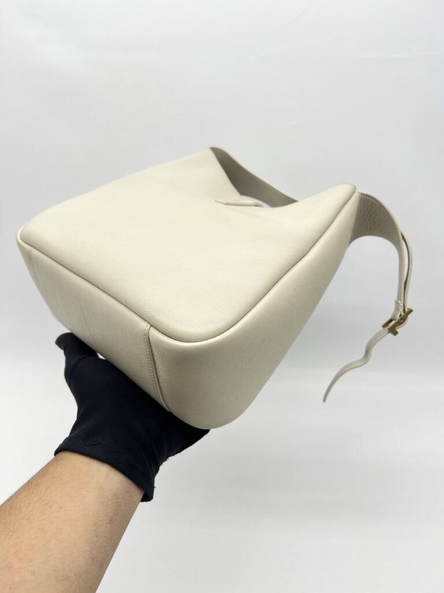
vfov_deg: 67.3
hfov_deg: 53.1
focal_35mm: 26
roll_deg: +0.1
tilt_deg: -23.1
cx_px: 222
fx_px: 445
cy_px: 296
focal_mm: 5.7
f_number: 1.5
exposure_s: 1/149
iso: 32
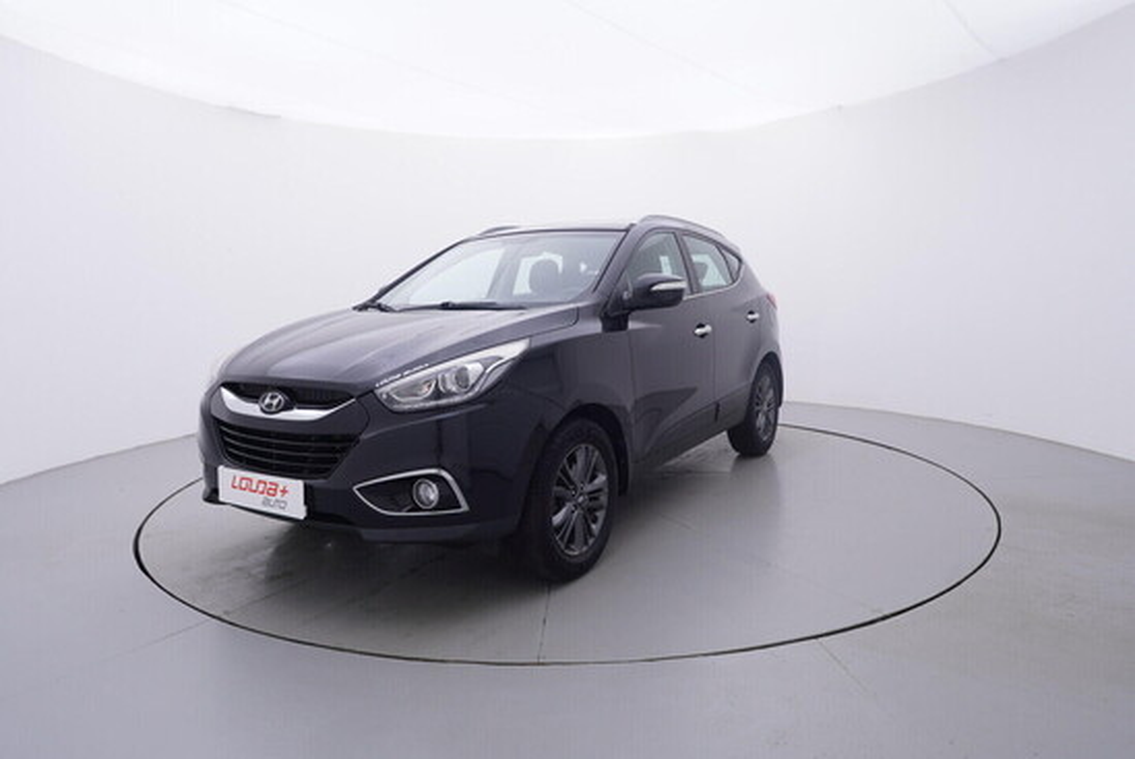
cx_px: 568
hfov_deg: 77.3
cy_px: 380
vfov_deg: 56.2
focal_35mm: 22
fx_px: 710
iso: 200
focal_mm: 15
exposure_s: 1/80
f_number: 5
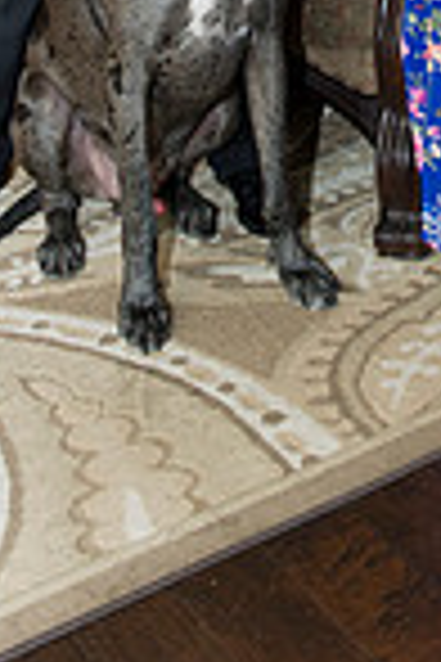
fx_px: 1745
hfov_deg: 14.1
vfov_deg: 20.0
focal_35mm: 95
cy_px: -149
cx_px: 470
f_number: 4
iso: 1600
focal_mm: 31
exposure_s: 1/160
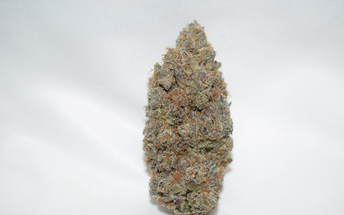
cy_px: 119
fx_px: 600
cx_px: 179
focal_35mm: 64
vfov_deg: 20.3
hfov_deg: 32.0
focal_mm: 40
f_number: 3
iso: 100
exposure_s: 1/60
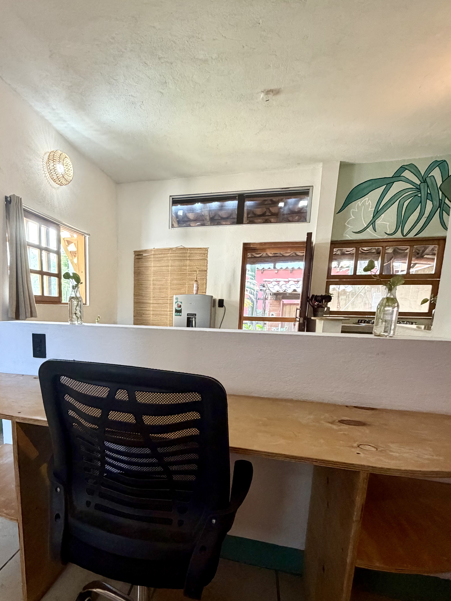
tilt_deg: -9.8
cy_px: 369
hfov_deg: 67.2
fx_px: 330
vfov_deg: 83.3
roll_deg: -1.6
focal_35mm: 19
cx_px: 158
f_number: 2.2
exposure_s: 1/60
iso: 500
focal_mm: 2.22
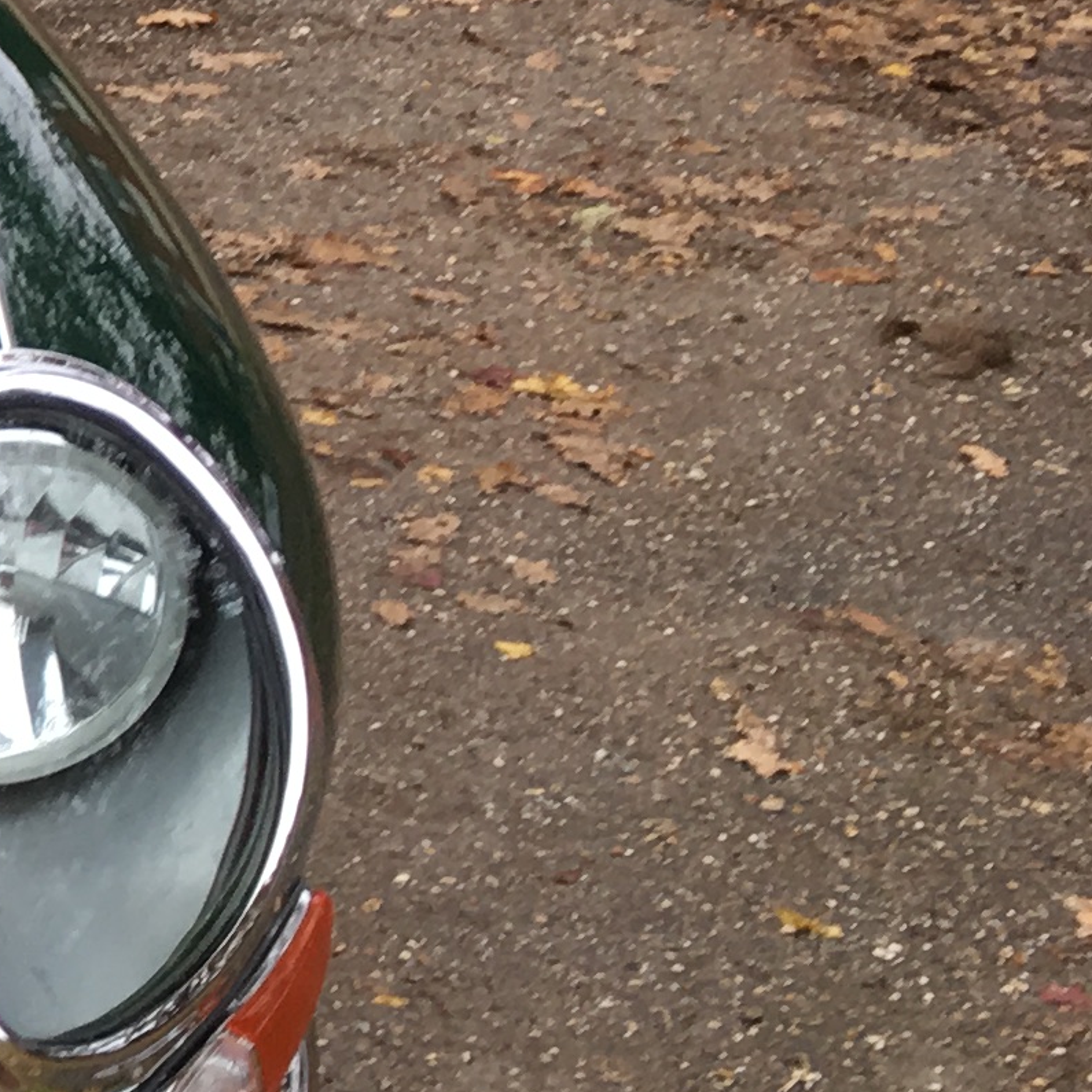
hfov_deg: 11.2
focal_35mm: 130
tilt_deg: -17.8
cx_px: -1537
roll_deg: -0.1
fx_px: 4640
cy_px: 87
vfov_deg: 13.3
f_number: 2.2
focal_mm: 4.15
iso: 32
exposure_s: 1/50
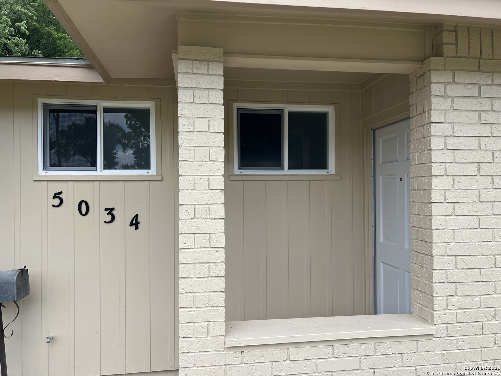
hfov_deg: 67.3
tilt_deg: +0.0
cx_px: 250
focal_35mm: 26
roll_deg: +0.6
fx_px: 376
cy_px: 188
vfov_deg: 53.1
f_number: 1.5
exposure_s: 1/1344
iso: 50
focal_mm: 5.7
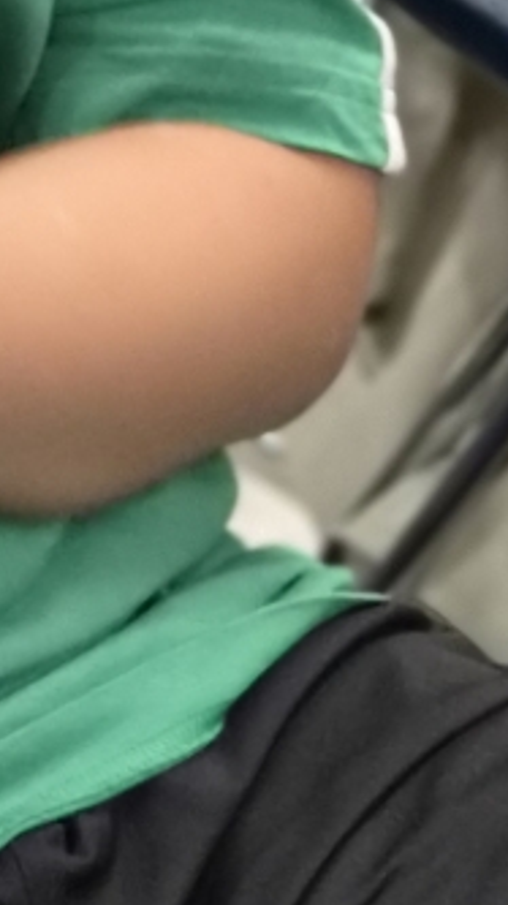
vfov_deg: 7.4
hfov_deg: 4.2
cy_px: -402
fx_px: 6929
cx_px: -391
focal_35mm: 289
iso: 320
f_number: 2.4
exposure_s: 1/40
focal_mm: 7
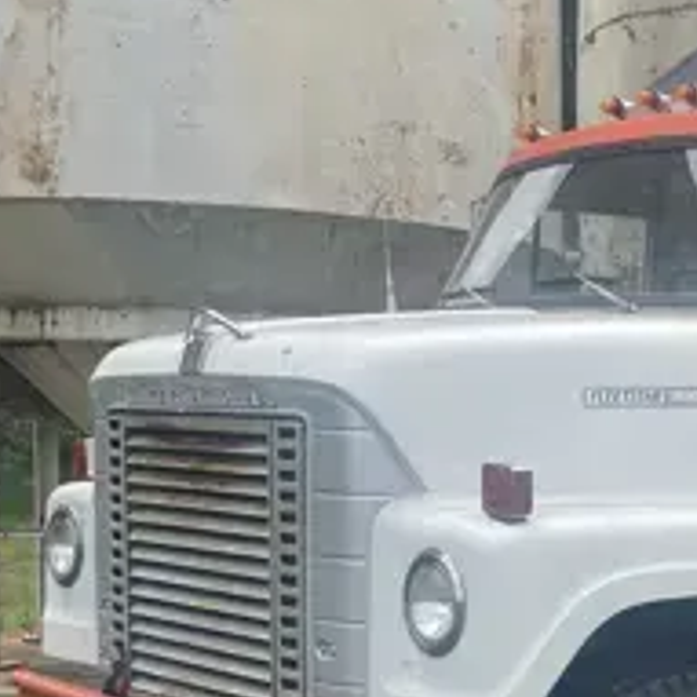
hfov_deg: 20.4
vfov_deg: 22.1
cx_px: 920
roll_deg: +0.3
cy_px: 588
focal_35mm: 77
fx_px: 1754
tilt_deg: -4.7
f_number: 1.6
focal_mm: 4.2
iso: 32
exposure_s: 1/1916
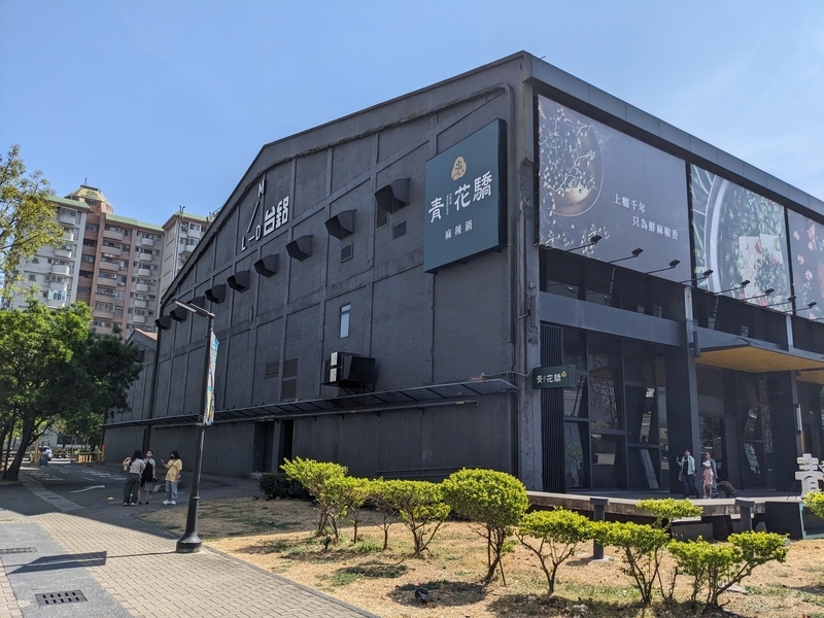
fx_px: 643
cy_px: 309
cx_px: 412
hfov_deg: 65.3
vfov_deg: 51.4
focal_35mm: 27
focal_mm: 4.38
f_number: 1.73
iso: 55
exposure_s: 1/4673
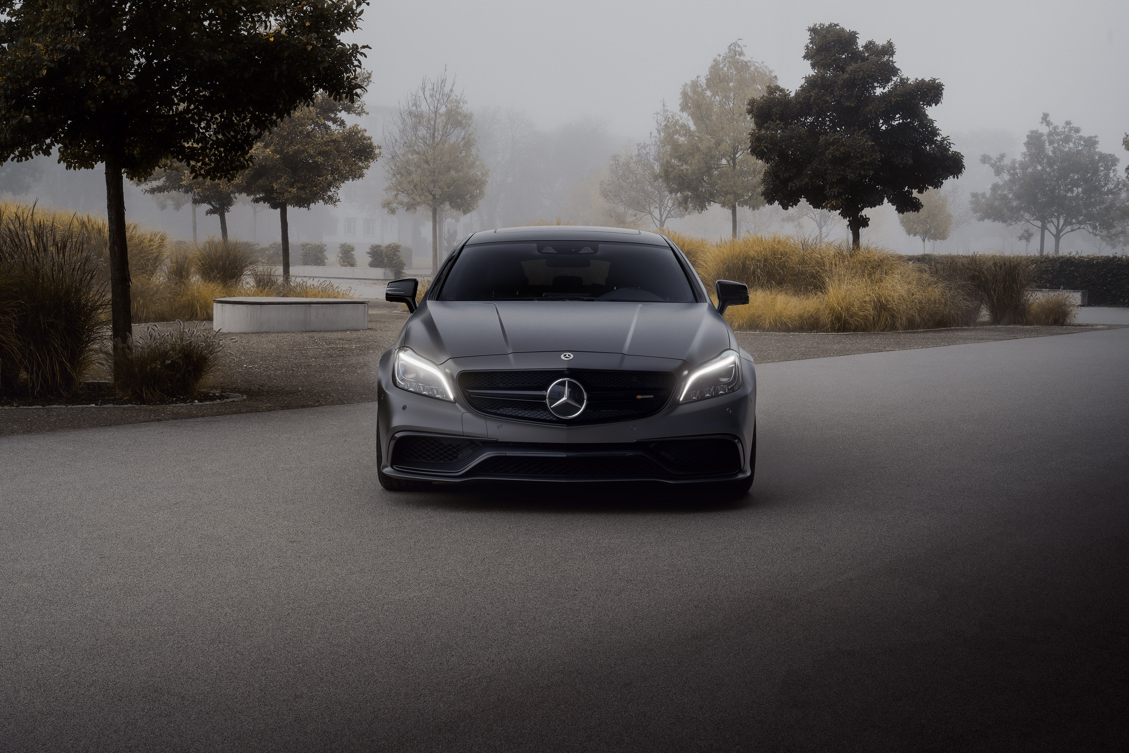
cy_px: 376
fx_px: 1631
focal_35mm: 52
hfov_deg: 38.2
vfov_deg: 26.0
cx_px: 564
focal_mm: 52
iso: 50
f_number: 13
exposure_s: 1/2.5
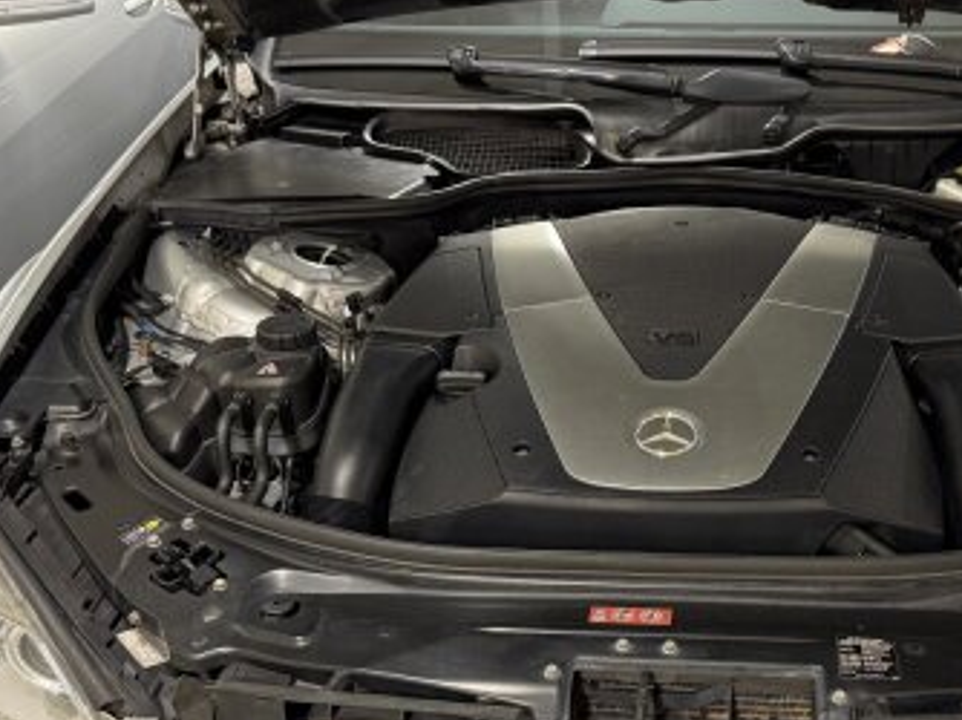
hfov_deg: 40.6
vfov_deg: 31.2
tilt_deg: -29.3
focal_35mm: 46
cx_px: 665
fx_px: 1277
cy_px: 498
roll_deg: -0.4
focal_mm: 6.76
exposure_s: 1/50
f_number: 1.78
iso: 200
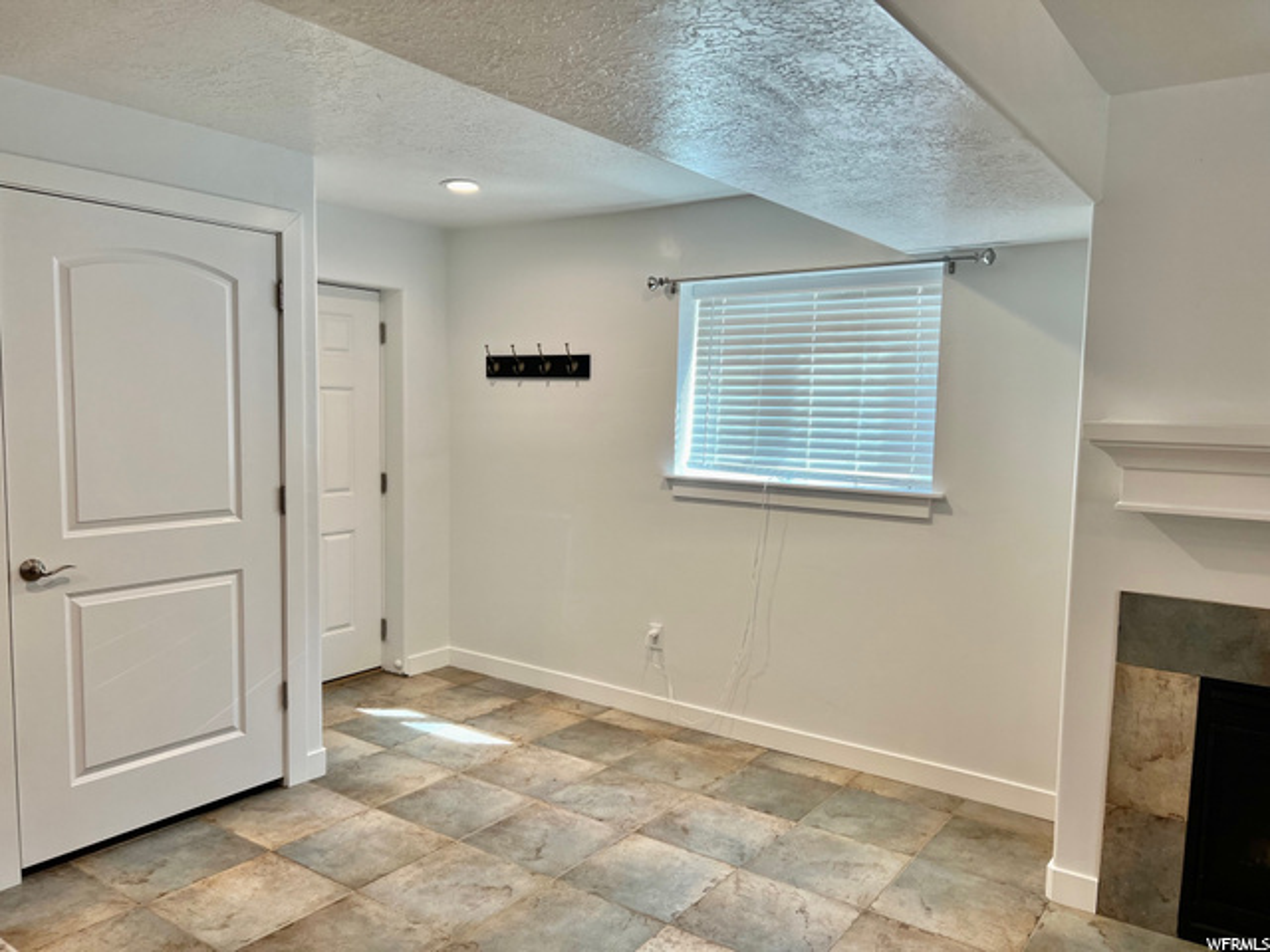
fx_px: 954
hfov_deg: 67.3
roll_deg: -0.4
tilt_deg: -5.4
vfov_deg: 53.1
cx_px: 635
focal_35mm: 26
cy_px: 476
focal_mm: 5.7
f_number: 1.5
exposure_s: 1/123
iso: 64
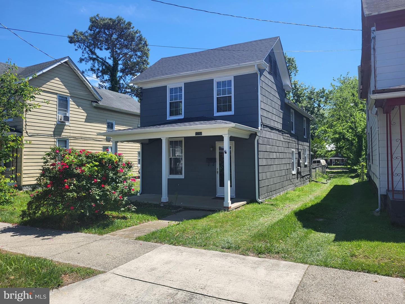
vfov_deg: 53.1
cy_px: 152
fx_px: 304
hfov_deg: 67.3
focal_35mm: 26
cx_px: 202
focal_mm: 5.4
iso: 40
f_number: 1.8
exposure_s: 1/1819
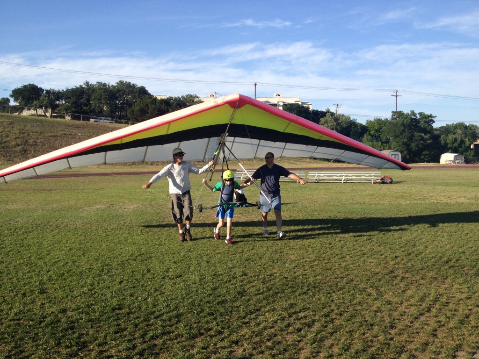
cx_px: 240
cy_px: 180
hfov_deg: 52.6
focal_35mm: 35
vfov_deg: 40.7
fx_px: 484
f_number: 2.4
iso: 50
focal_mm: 4.28
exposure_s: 1/1200
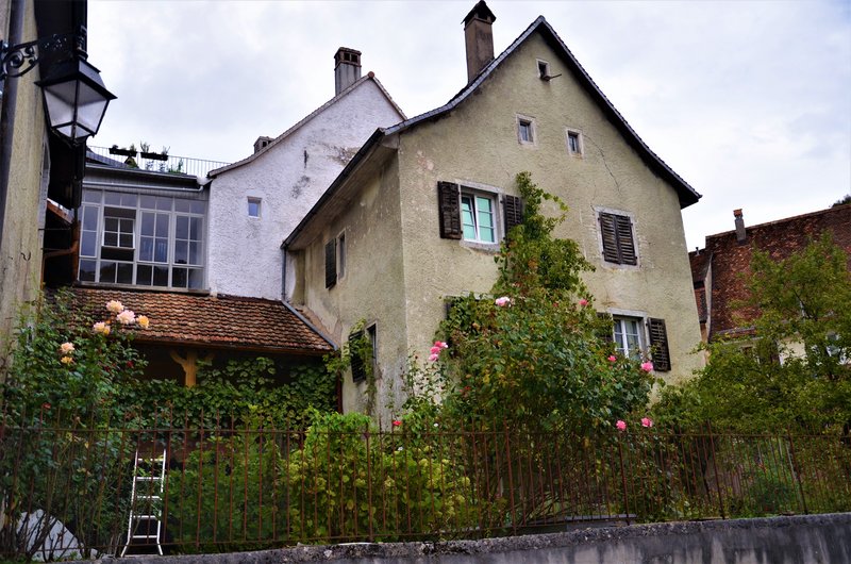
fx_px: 779
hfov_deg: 57.3
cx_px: 426
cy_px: 282
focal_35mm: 33
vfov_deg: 39.8
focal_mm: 22
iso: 320
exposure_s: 1/500
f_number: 3.8
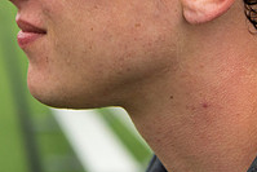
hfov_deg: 14.0
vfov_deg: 9.2
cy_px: -70
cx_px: 116
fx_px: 1043
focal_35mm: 146
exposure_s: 1/1000
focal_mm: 50
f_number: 4
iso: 400
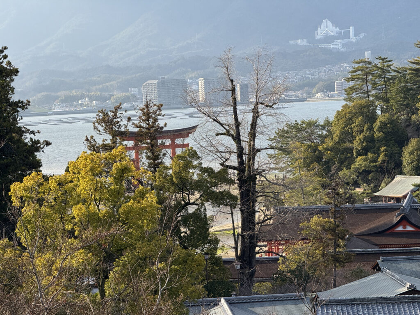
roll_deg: +2.5
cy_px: 158
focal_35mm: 120
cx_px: 210
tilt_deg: -2.4
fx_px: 1456
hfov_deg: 16.4
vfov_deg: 12.3
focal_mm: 15.66
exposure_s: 1/736
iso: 50
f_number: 2.8
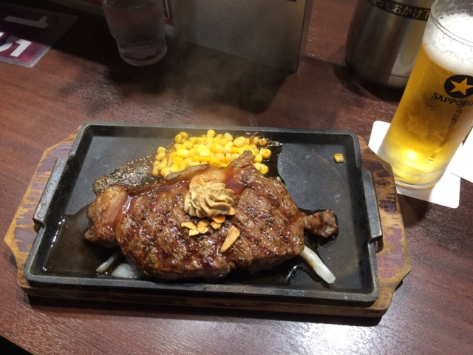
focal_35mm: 29
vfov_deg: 48.2
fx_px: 396
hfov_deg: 61.7
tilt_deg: -53.8
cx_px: 236
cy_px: 178
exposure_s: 1/30
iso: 40
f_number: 2.2
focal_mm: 4.15
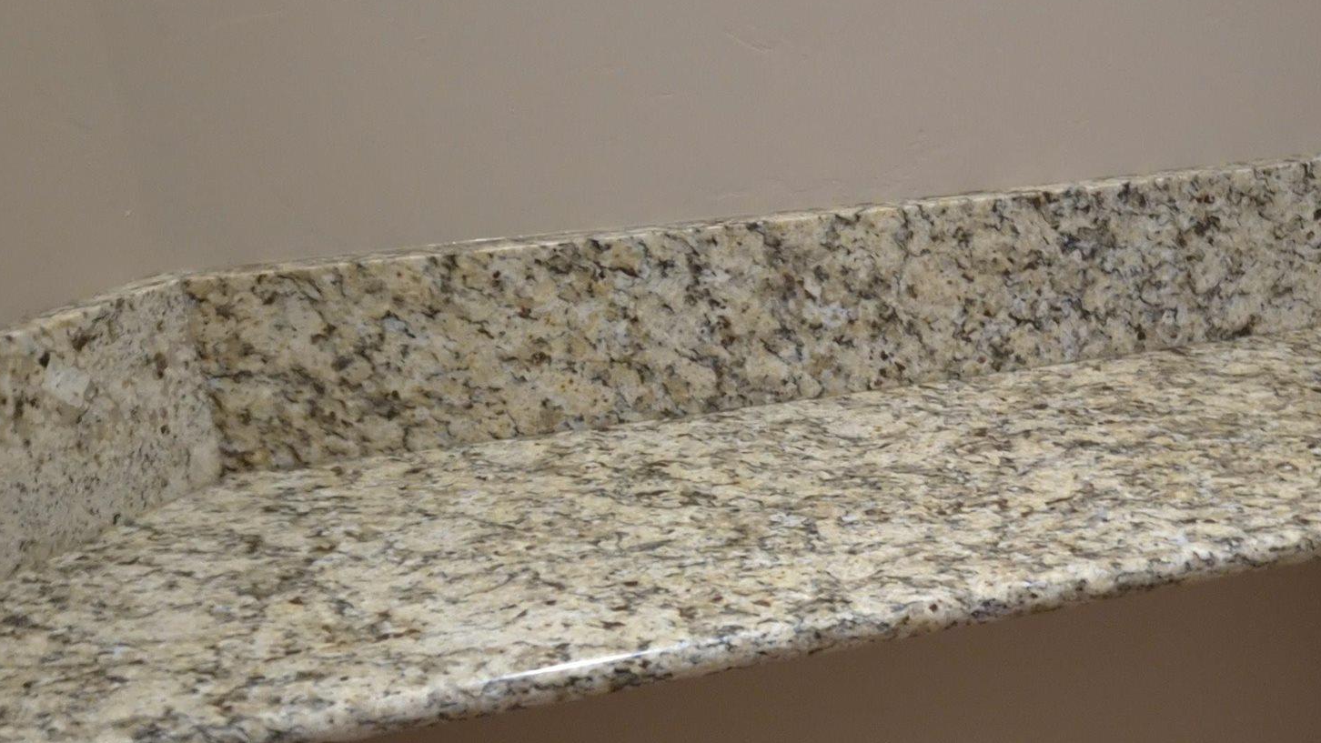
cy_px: 803
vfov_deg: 21.5
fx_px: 1857
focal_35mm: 53
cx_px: 1002
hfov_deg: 38.1
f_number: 1.8
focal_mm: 5.4
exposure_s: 1/24
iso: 500
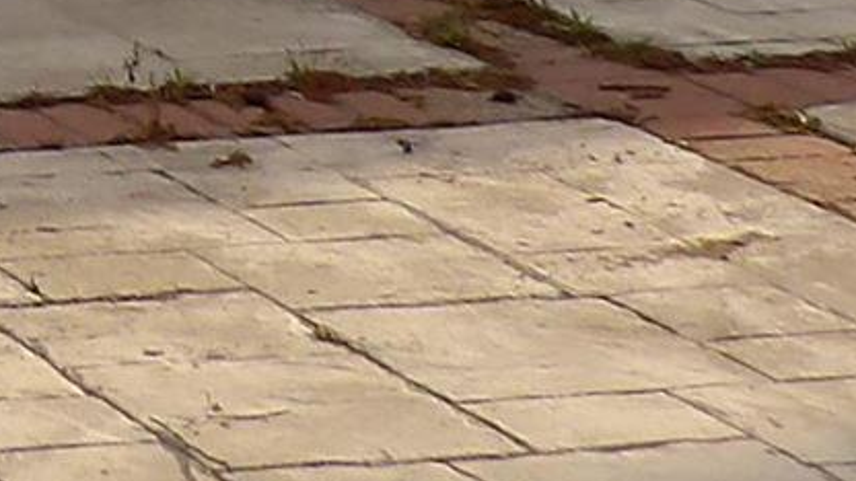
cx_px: -936
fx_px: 4381
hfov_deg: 10.2
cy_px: -1314
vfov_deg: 5.6
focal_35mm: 193
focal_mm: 4.3
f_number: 3.2
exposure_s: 1/699
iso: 100
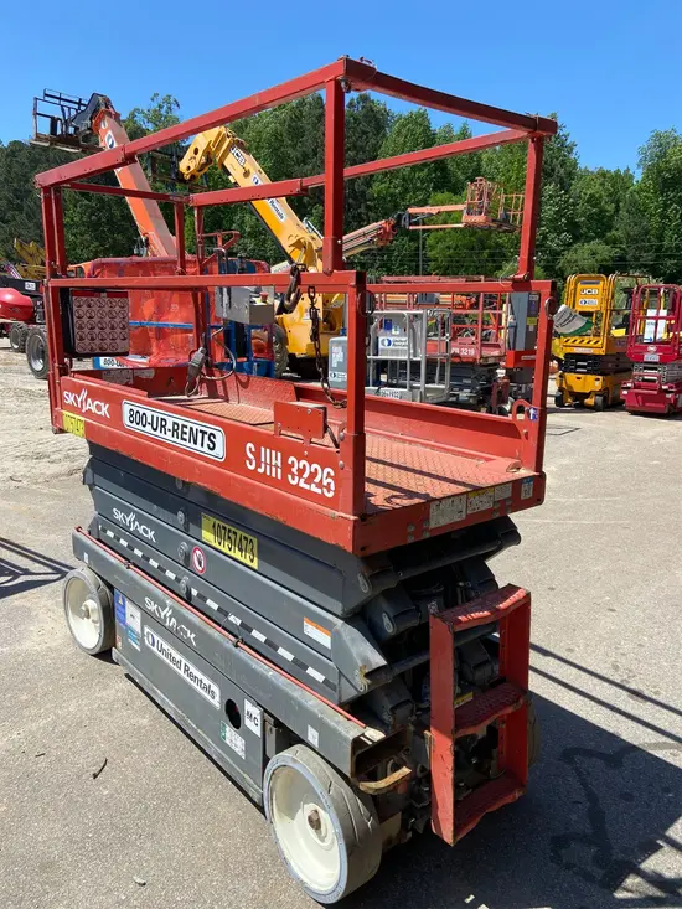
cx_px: 341
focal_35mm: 26
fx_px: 683
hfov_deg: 53.1
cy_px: 454
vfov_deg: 67.3
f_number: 1.8
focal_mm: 4.25
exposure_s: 1/2463
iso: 32
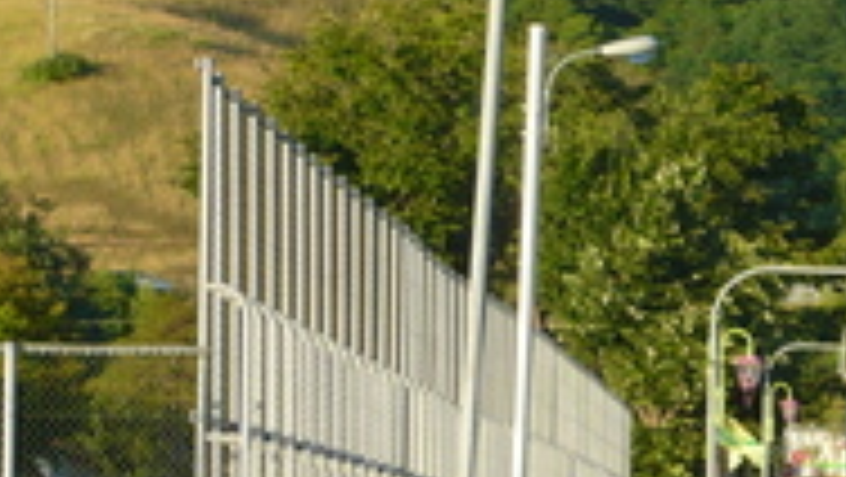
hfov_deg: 5.5
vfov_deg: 3.1
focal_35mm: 390
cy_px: 187
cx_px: 720
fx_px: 8754
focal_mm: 16.5
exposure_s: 1/160
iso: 100
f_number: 5.1
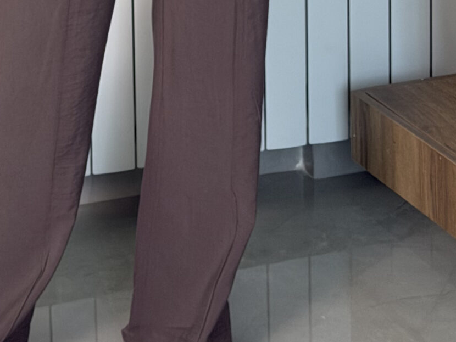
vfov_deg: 9.5
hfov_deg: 13.3
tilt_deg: -9.3
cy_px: -270
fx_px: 1950
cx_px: 115
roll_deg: +1.5
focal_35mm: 148
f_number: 1.78
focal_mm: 6.76
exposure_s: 1/100
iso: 80
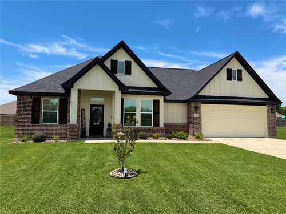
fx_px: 198
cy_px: 107
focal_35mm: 24
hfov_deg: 71.6
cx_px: 143
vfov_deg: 56.8
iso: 80
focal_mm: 6.76
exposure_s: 1/4975
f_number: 1.78
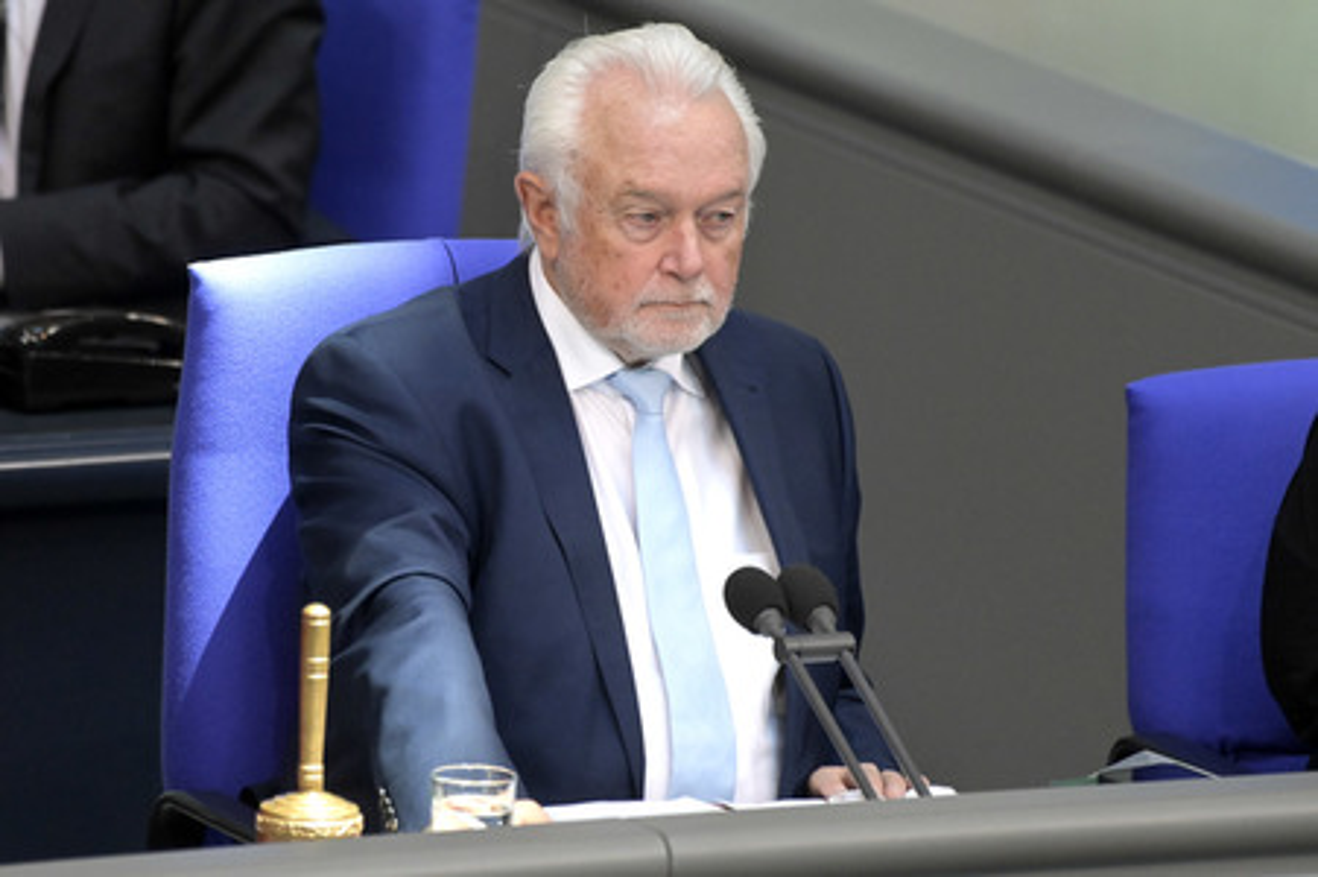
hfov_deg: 4.1
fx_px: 18292
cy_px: 438
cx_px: 659
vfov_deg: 2.7
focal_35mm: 500
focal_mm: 500
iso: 10000
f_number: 5.6
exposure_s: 1/400
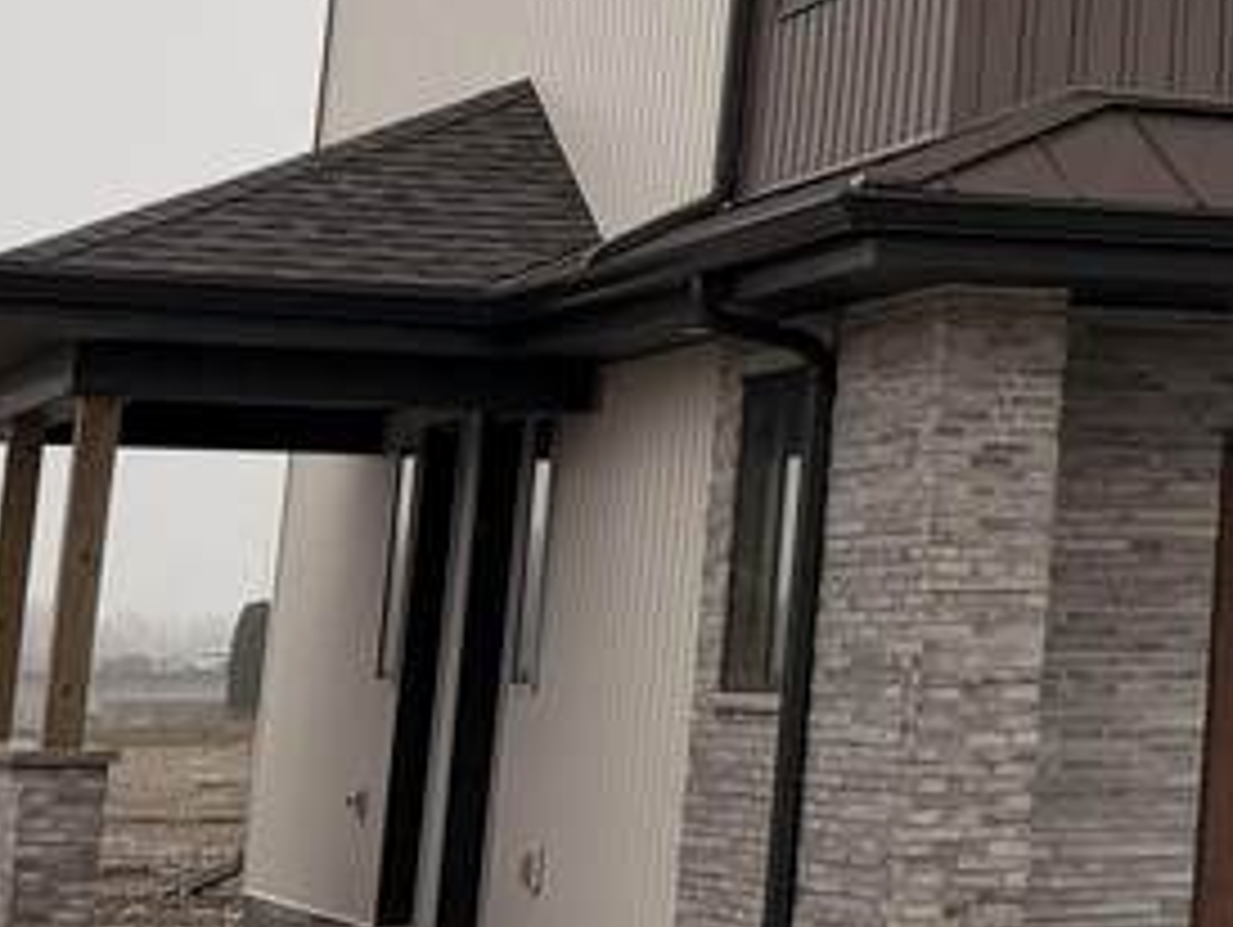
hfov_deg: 14.7
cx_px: 2398
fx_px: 3993
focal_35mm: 112
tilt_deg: +11.9
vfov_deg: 12.9
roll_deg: -0.5
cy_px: -180
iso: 80
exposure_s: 1/722
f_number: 1.78
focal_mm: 6.76
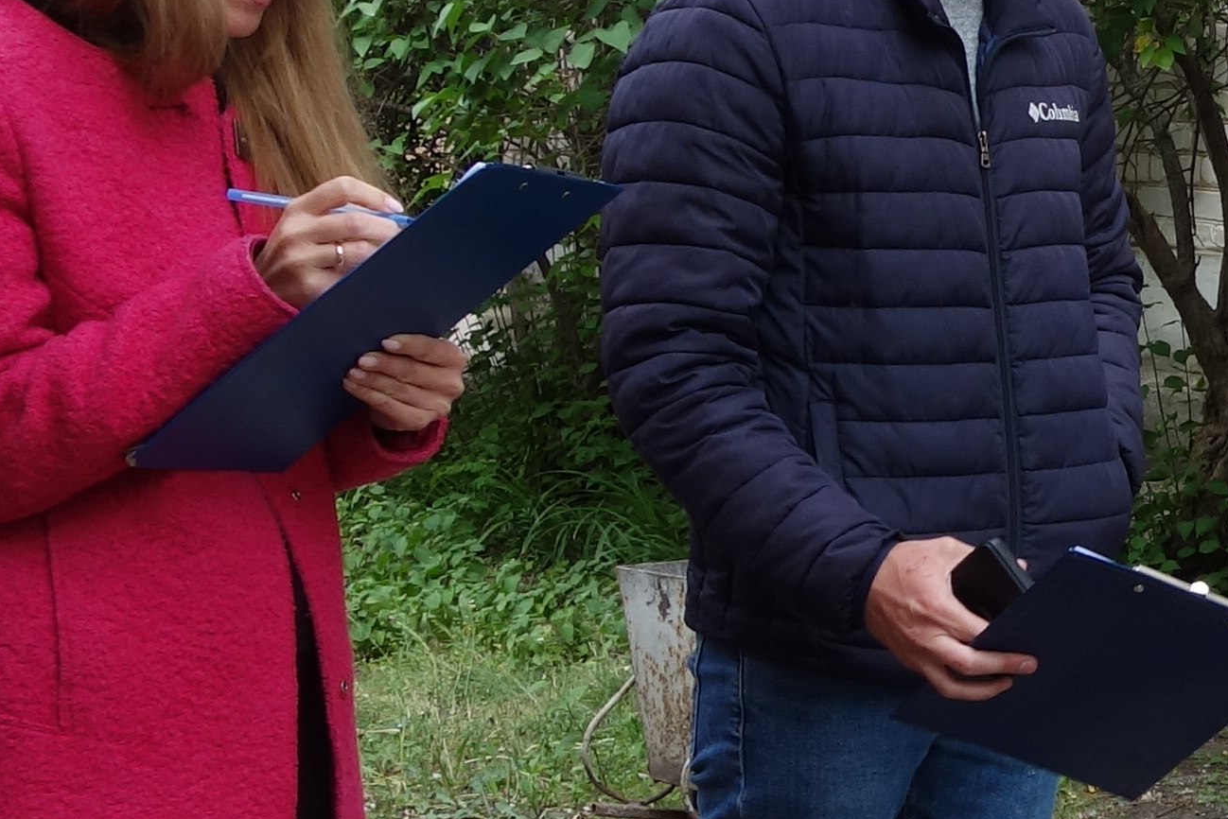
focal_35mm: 118
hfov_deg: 15.7
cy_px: 421
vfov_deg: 11.6
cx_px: 1921
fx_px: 4026
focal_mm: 10.4
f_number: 5.6
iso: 125
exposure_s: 1/160
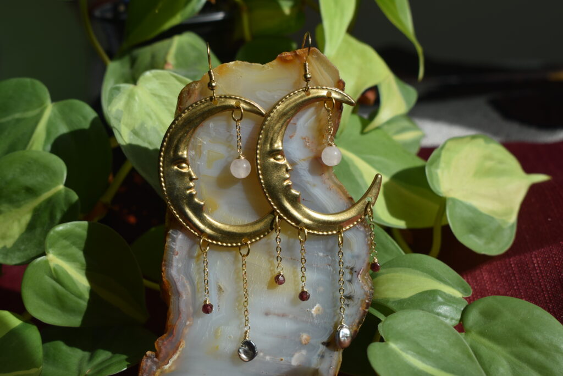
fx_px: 985
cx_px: 282
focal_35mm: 63
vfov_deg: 21.6
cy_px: 188
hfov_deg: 31.9
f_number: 8
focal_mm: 42
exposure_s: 1/250
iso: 100
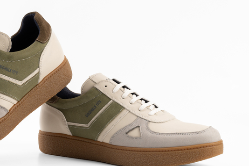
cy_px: 99
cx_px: 64
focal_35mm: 118
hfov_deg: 17.3
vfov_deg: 11.6
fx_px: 815
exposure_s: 1/160
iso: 100
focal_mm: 70
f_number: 8
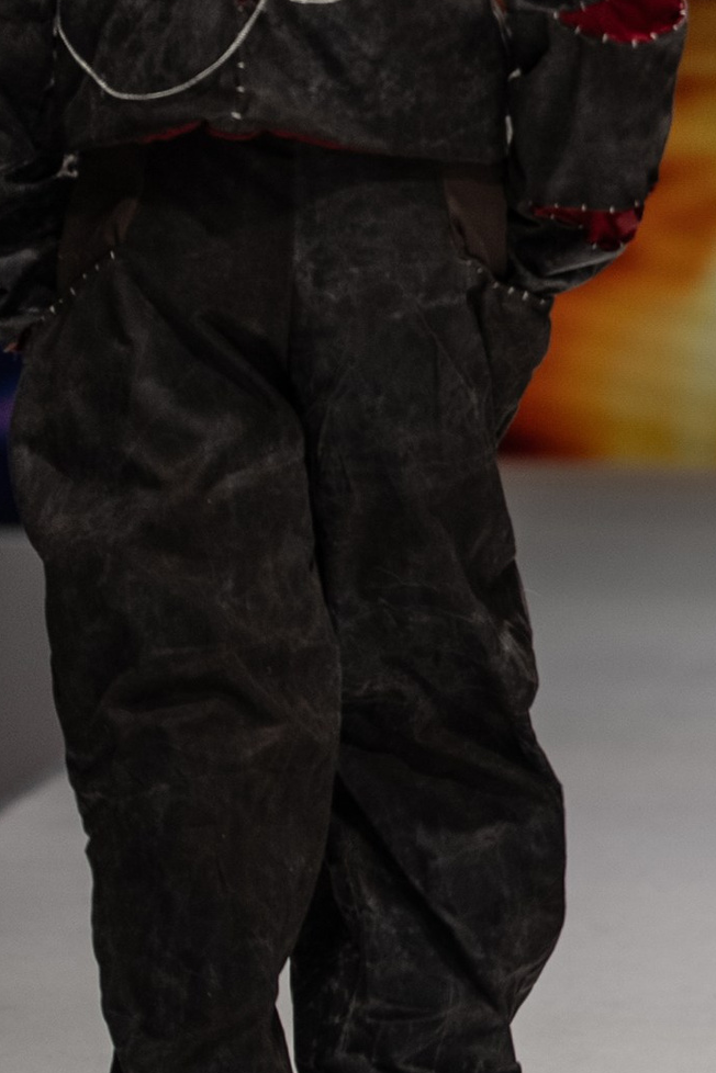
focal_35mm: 696
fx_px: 20762
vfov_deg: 3.0
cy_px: -114
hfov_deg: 2.0
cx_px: 964
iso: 200
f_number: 2.8
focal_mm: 177.3
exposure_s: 1/400
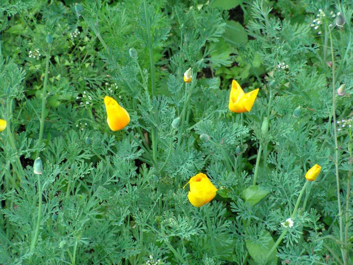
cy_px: 132
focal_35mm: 184
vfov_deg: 8.1
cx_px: 176
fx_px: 1876
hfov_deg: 10.7
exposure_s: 1/100
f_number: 3.4
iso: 160
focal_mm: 30.8
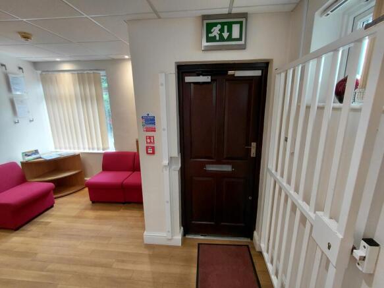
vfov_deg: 78.1
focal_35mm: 16
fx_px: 177
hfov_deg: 94.5
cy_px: 144
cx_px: 192
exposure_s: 1/50
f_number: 2.2
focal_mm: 1.64
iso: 100
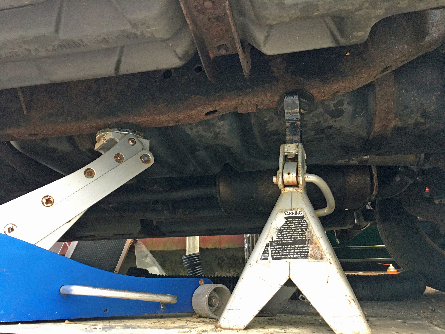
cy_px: 167
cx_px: 222
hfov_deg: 61.7
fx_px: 373
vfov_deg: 48.2
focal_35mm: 29
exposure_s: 1/30
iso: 125
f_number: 2.2
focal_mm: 4.15
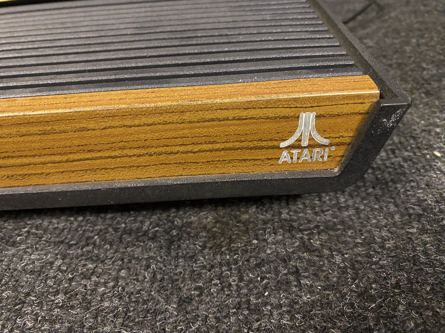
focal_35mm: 26
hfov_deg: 67.3
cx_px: 222
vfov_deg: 53.1
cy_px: 166
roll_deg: +4.7
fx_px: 334
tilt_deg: -39.9
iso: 640
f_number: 1.8
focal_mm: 4.25
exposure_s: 1/25
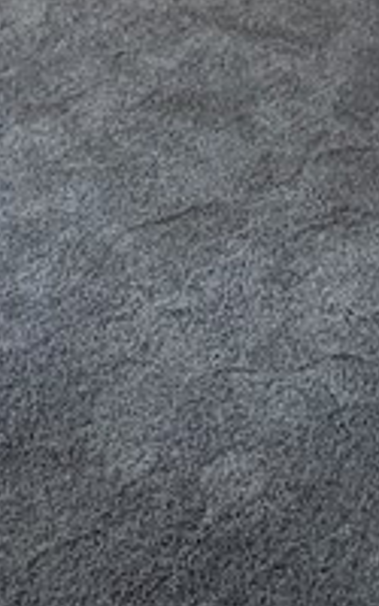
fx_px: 1256
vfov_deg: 23.6
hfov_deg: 16.4
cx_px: -85
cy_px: -206
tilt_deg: -17.2
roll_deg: +0.1
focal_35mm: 76
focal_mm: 2.22
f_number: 2.2
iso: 80
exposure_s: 1/121
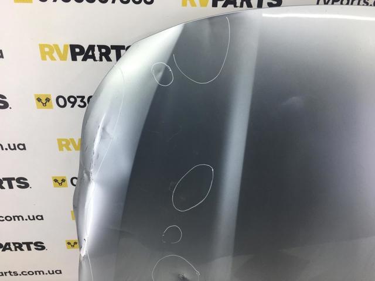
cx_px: 188
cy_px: 140
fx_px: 314
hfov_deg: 61.7
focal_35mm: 29
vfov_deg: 48.2
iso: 25
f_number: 2.2
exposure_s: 1/50
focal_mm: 4.15
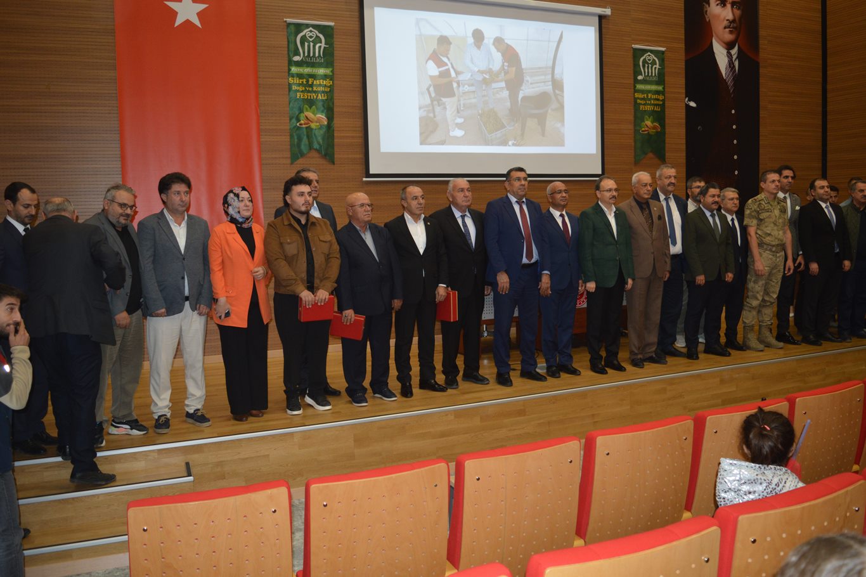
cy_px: 288
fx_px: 721
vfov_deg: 43.6
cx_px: 433
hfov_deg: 61.9
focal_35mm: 30
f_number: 3.5
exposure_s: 1/60
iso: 560
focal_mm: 20
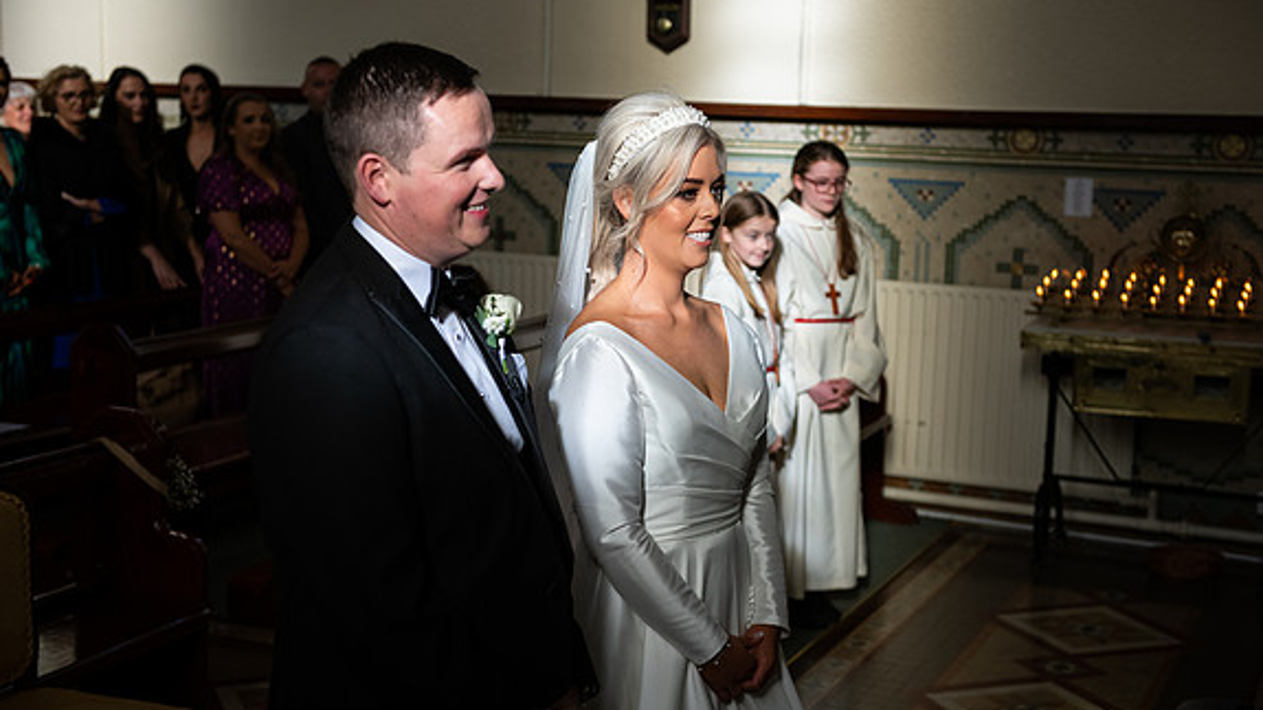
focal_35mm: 55
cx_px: 628
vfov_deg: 21.8
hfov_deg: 37.9
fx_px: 1841
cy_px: 340
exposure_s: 1/1600
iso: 640
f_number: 3.5
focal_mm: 52
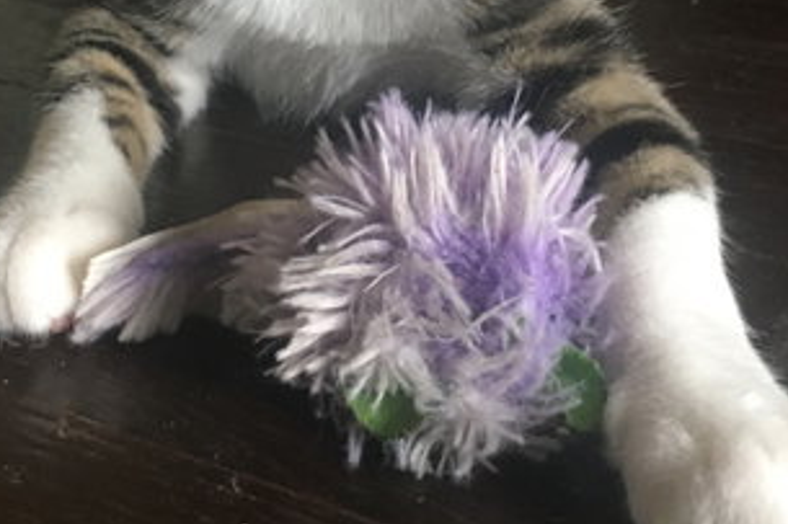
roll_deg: -0.3
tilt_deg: -16.8
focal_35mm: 66
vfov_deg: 19.9
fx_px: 1444
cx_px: 406
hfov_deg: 30.5
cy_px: -19
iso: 125
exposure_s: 1/30
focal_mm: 4.15
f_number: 2.2
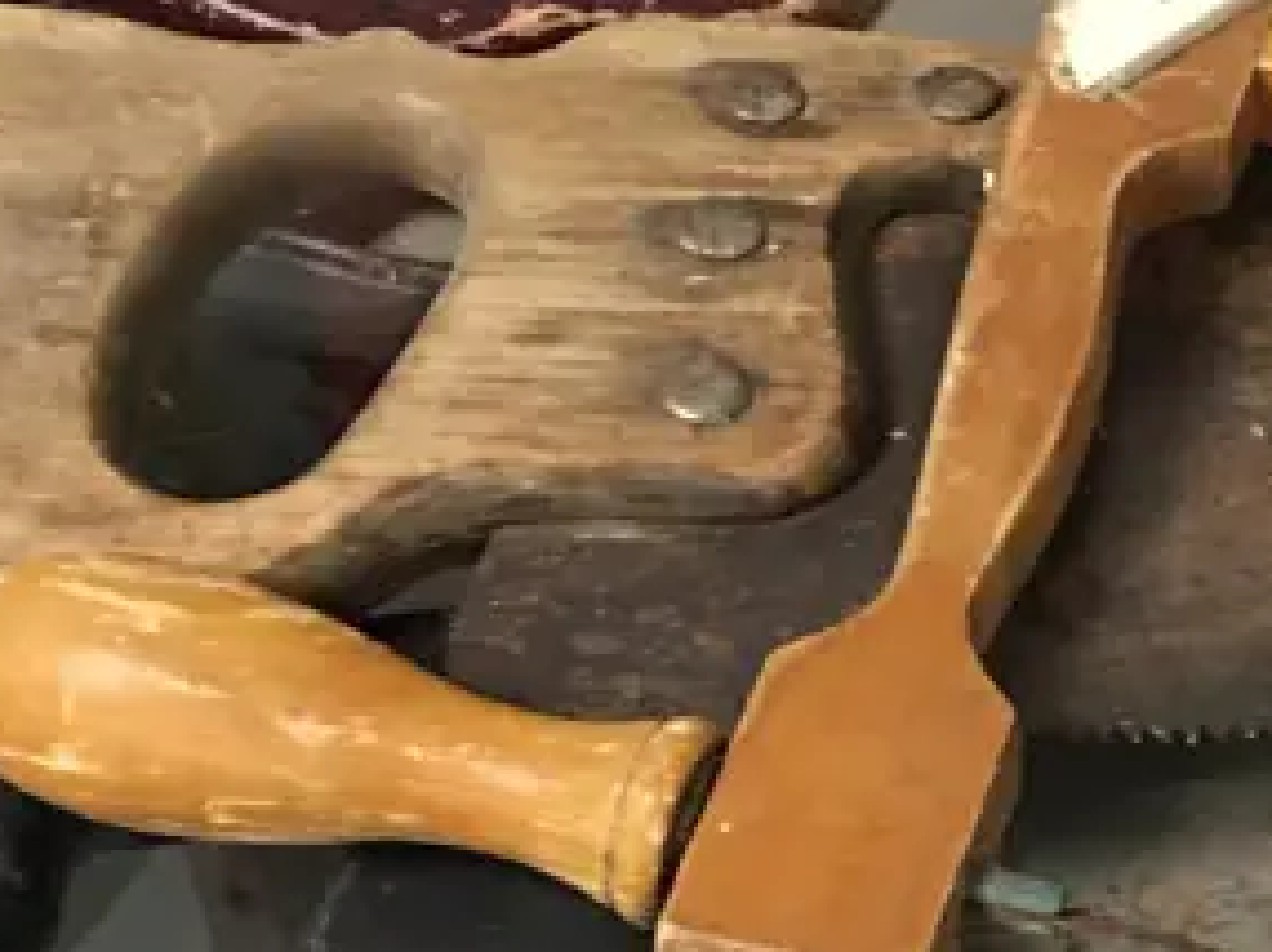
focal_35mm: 104
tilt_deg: -58.3
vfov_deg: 14.0
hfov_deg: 16.8
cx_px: 2015
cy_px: 921
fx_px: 3818
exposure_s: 1/10
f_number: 2.2
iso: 80
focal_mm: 4.15
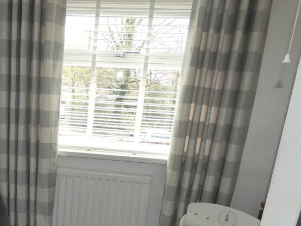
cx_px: 56
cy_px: 190
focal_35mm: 37
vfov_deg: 36.9
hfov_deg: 47.2
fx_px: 322
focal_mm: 3.6
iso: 80
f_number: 2.8
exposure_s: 1/100
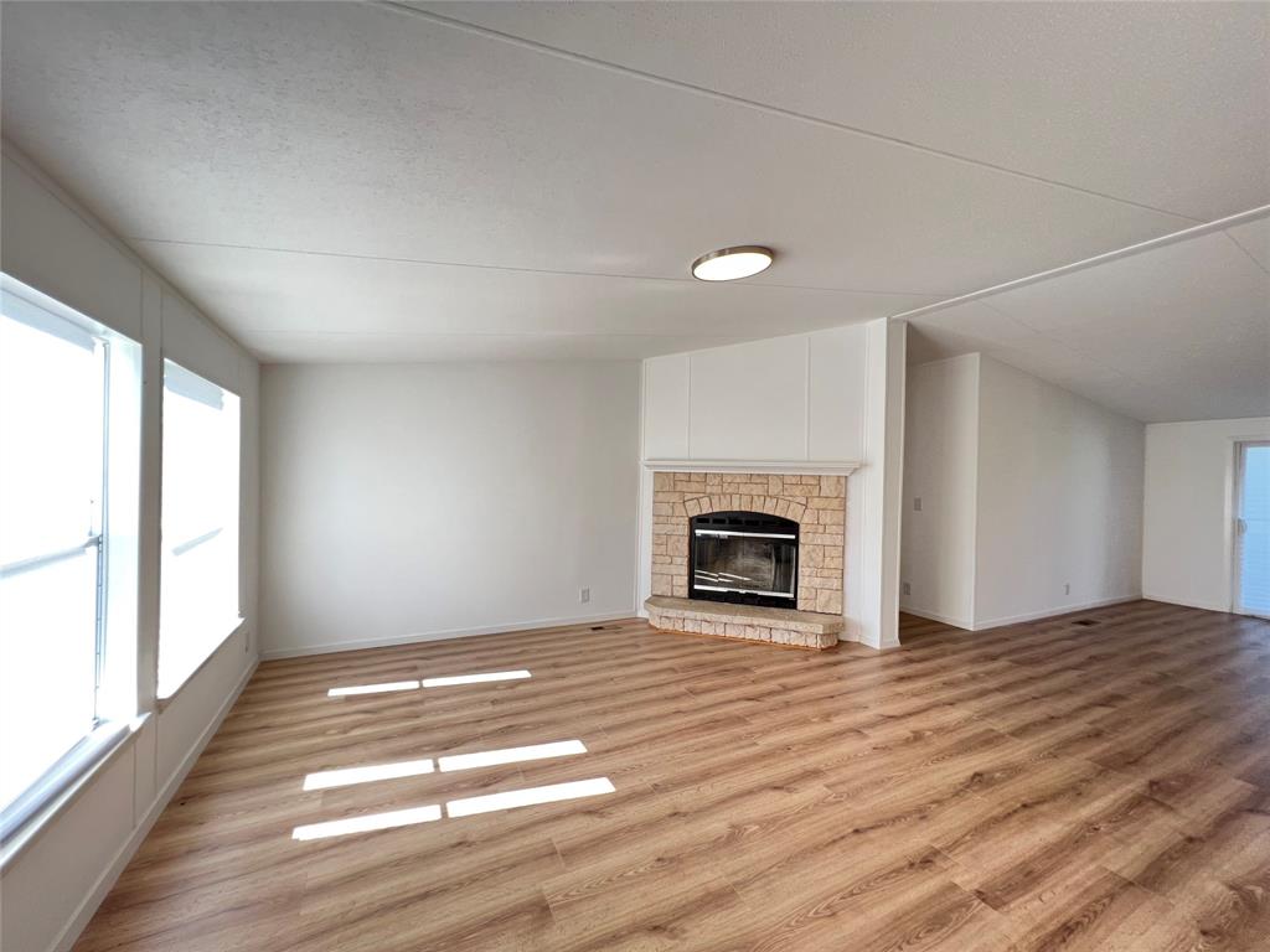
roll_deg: -1.4
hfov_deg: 106.2
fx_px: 477
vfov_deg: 89.9
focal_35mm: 13
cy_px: 476
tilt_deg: -0.2
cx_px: 635
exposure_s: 1/99
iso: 64
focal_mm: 1.57
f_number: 1.8
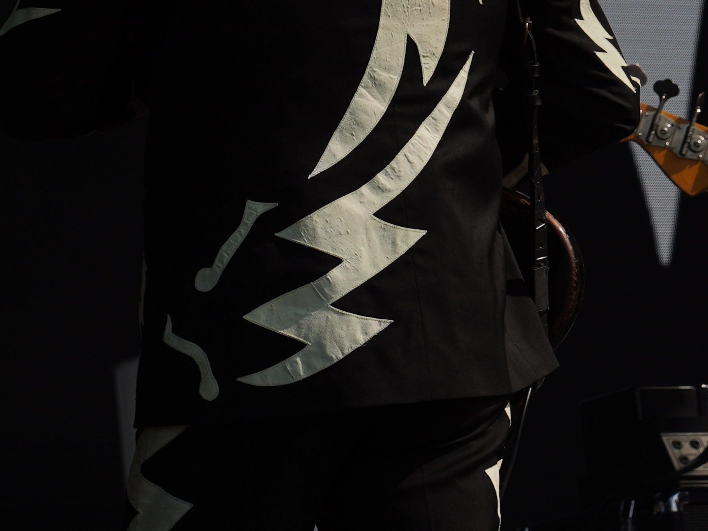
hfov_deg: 6.0
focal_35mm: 332
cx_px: 352
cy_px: -50
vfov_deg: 4.5
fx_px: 6790
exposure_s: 1/800
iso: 100
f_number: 8
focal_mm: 105
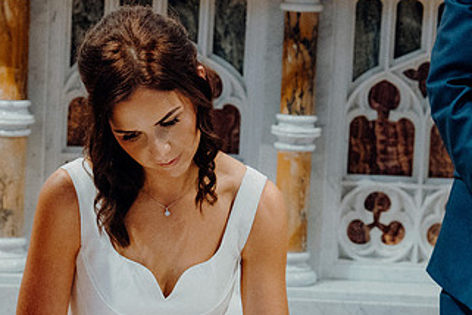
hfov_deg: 12.9
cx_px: 210
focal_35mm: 159
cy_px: 220
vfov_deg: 8.6
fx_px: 2085
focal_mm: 59
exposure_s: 1/160
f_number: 3.5
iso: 3200
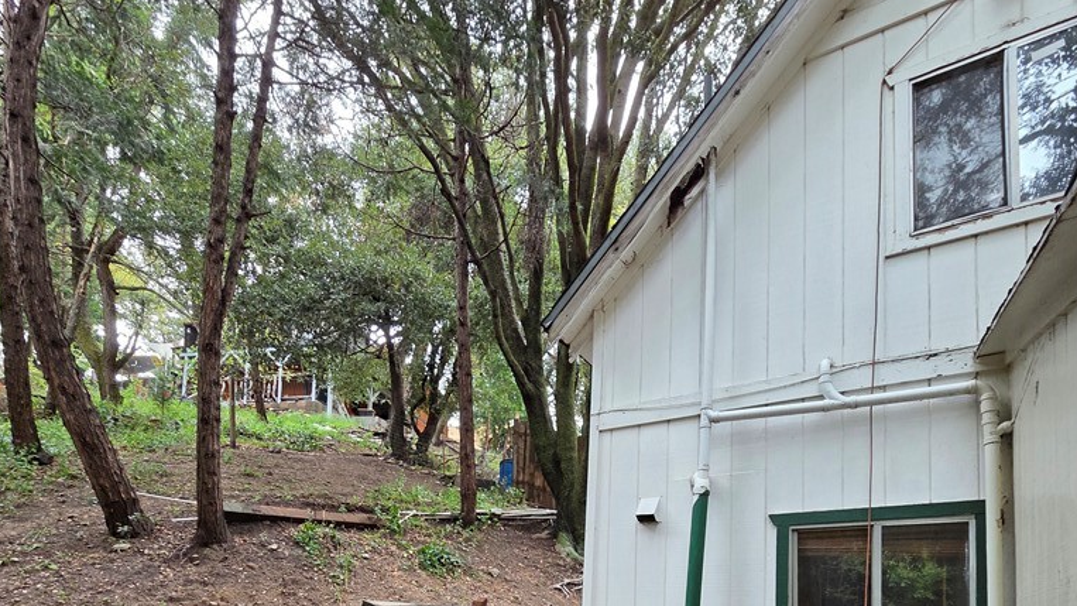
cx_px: 539
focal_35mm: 19
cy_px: 586
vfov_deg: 49.3
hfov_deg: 89.6
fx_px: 543
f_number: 2.2
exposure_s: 1/120
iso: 250
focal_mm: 2.2
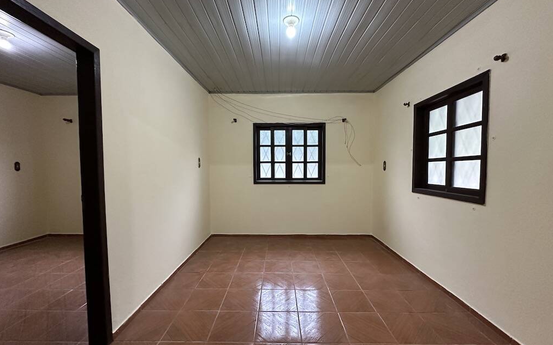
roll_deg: +0.5
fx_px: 226
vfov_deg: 74.8
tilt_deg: -3.7
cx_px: 277
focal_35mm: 15
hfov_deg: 101.5
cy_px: 177
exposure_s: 1/60
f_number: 2.2
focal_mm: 2.22
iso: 400
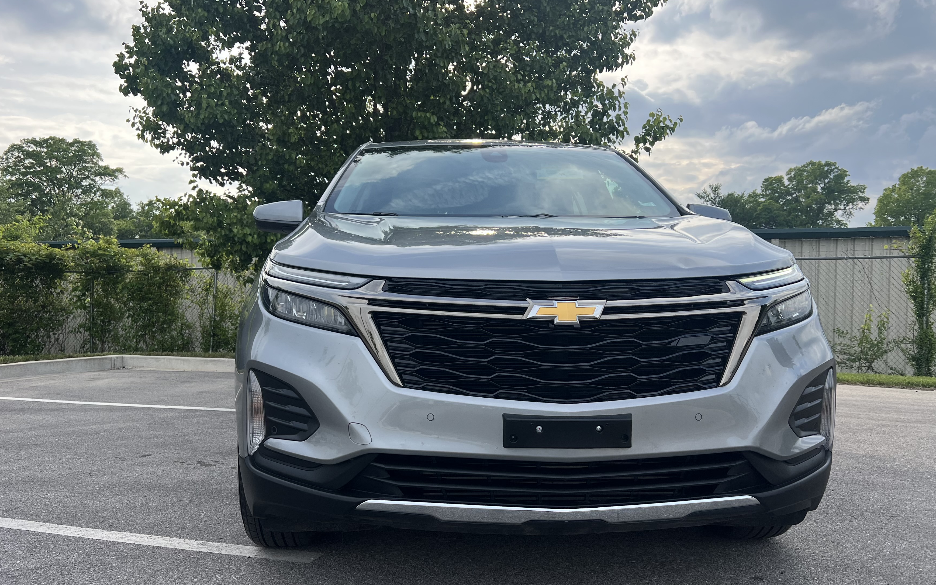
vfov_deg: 39.4
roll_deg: -0.5
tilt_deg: -2.2
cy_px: 327
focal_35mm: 32
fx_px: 816
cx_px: 463
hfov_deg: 59.7
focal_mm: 5.7
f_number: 1.5
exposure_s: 1/1838
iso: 50
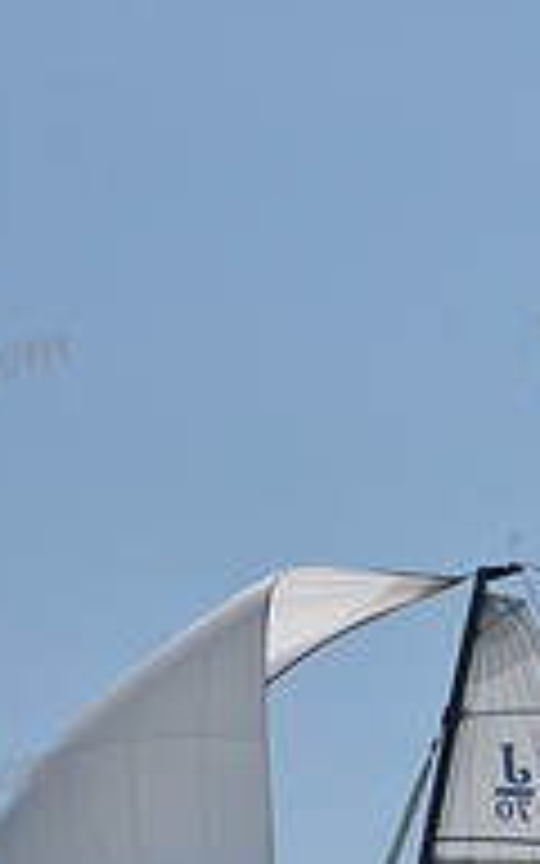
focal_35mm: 216
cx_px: 304
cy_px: 999
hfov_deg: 6.1
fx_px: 5086
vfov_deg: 9.6
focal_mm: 70
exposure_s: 1/1600
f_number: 6.3
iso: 250
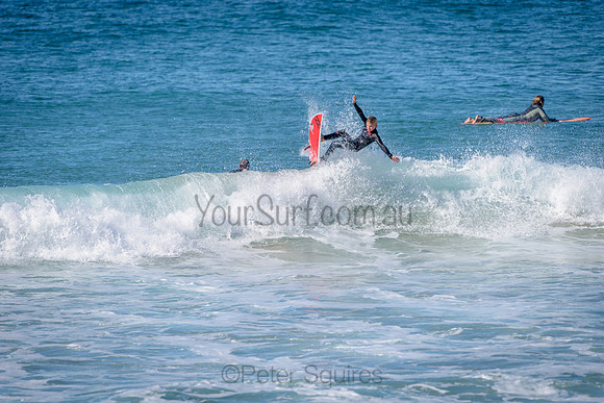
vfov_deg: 2.8
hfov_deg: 4.1
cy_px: 202
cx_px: 302
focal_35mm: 500
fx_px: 8390
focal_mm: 500
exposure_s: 1/2000
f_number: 5.6
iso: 160
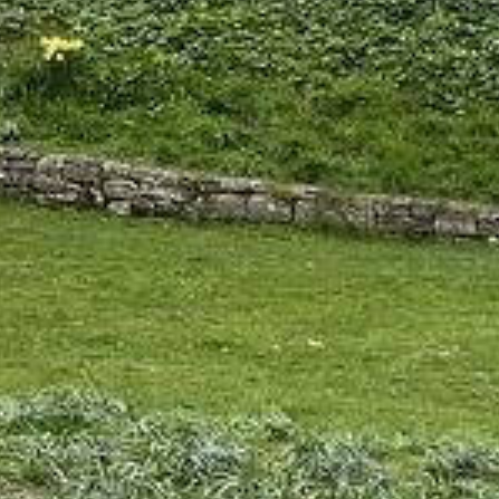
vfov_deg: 13.9
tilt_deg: -7.4
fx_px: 2006
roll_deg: +3.2
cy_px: 559
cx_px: 901
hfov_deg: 12.9
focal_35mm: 123
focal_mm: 5.1
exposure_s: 1/928
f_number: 1.6
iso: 50
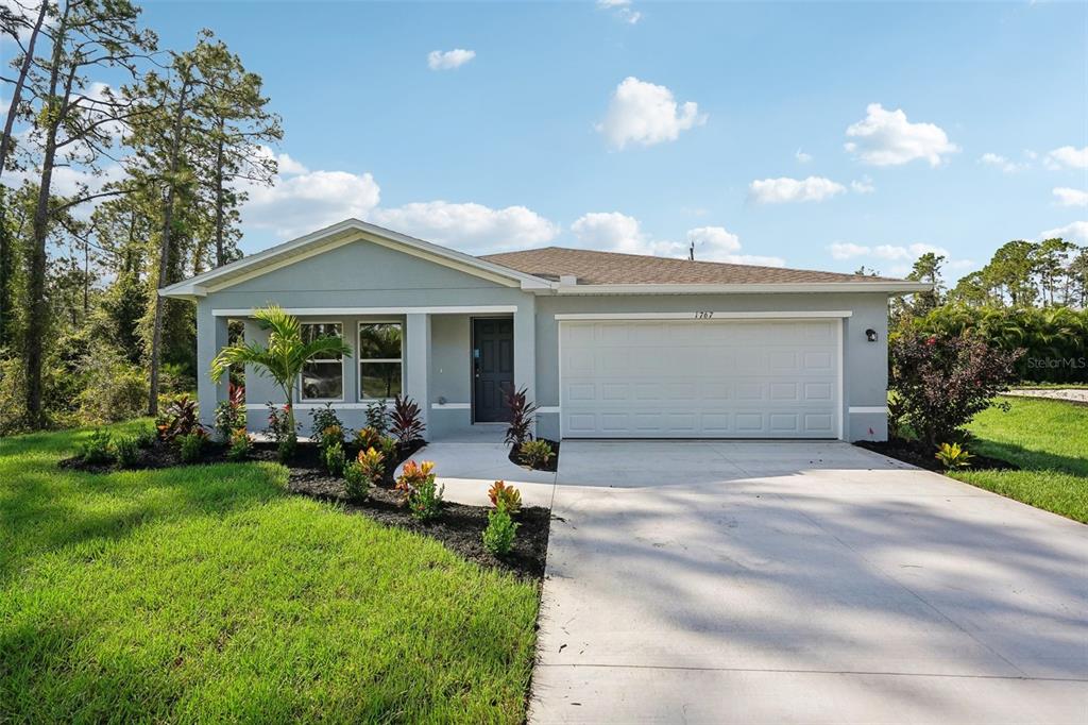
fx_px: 483
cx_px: 544
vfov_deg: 73.7
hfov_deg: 96.8
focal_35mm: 16
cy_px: 362
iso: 400
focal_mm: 16
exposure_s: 1/4000
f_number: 4
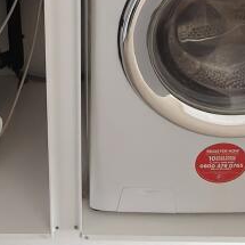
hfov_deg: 27.0
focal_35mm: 63
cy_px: -121
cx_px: 70
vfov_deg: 22.5
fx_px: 504
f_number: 2
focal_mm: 2.3
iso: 4000
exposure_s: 1/156
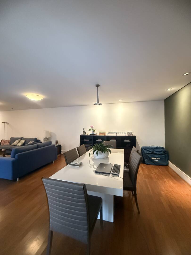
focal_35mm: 14
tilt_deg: +0.2
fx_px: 103
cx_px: 96
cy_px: 128
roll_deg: +0.5
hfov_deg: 85.7
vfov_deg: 102.1
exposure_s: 1/60
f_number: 2.2
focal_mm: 2.22
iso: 1250
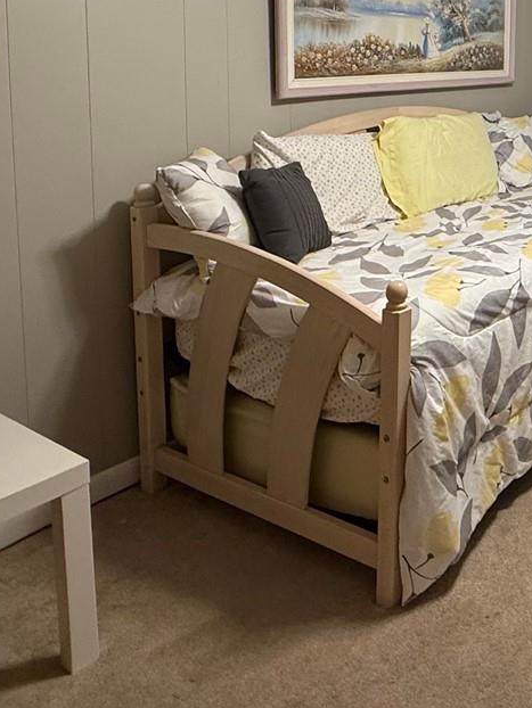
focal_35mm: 36
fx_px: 737
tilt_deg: -3.5
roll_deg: -1.5
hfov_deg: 32.4
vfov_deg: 47.5
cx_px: 646
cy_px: 108
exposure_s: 1/60
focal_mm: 2.22
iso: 200
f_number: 2.2
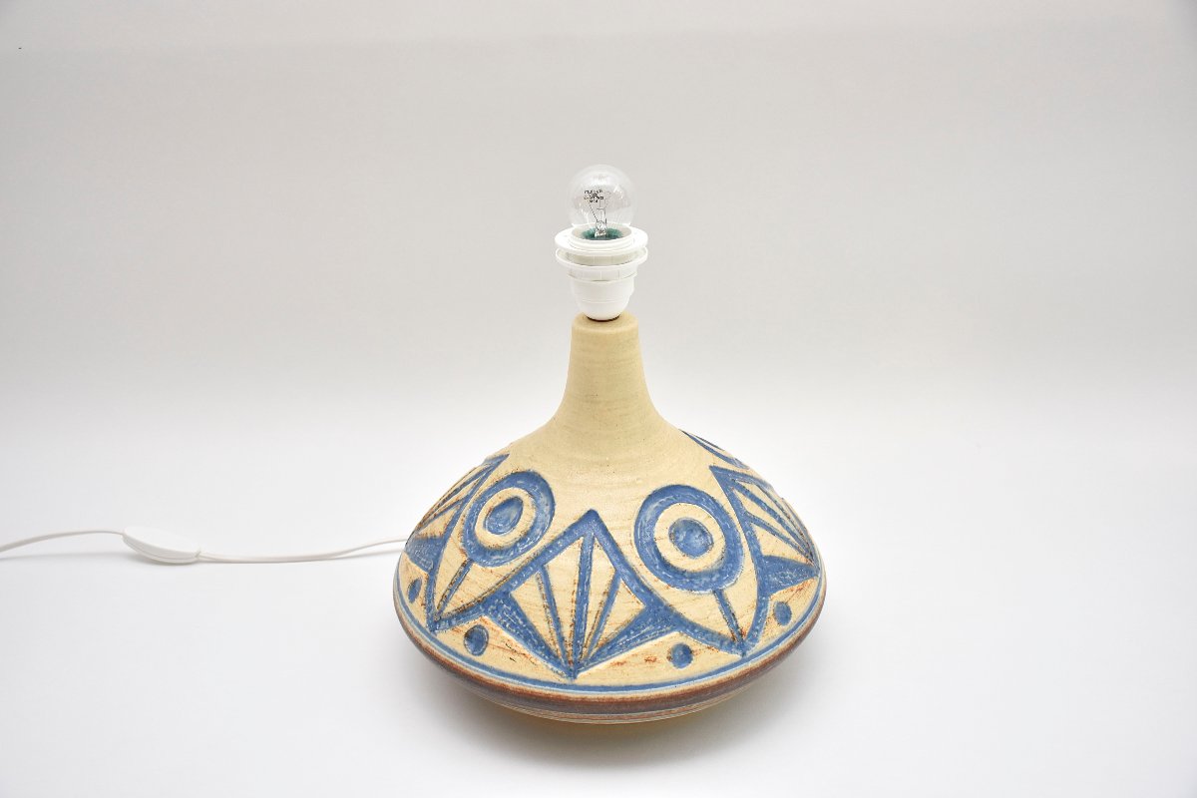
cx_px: 598
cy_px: 399
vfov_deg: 34.2
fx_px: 1297
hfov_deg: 49.6
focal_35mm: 39
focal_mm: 26
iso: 400
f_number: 3.8
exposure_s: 1/160
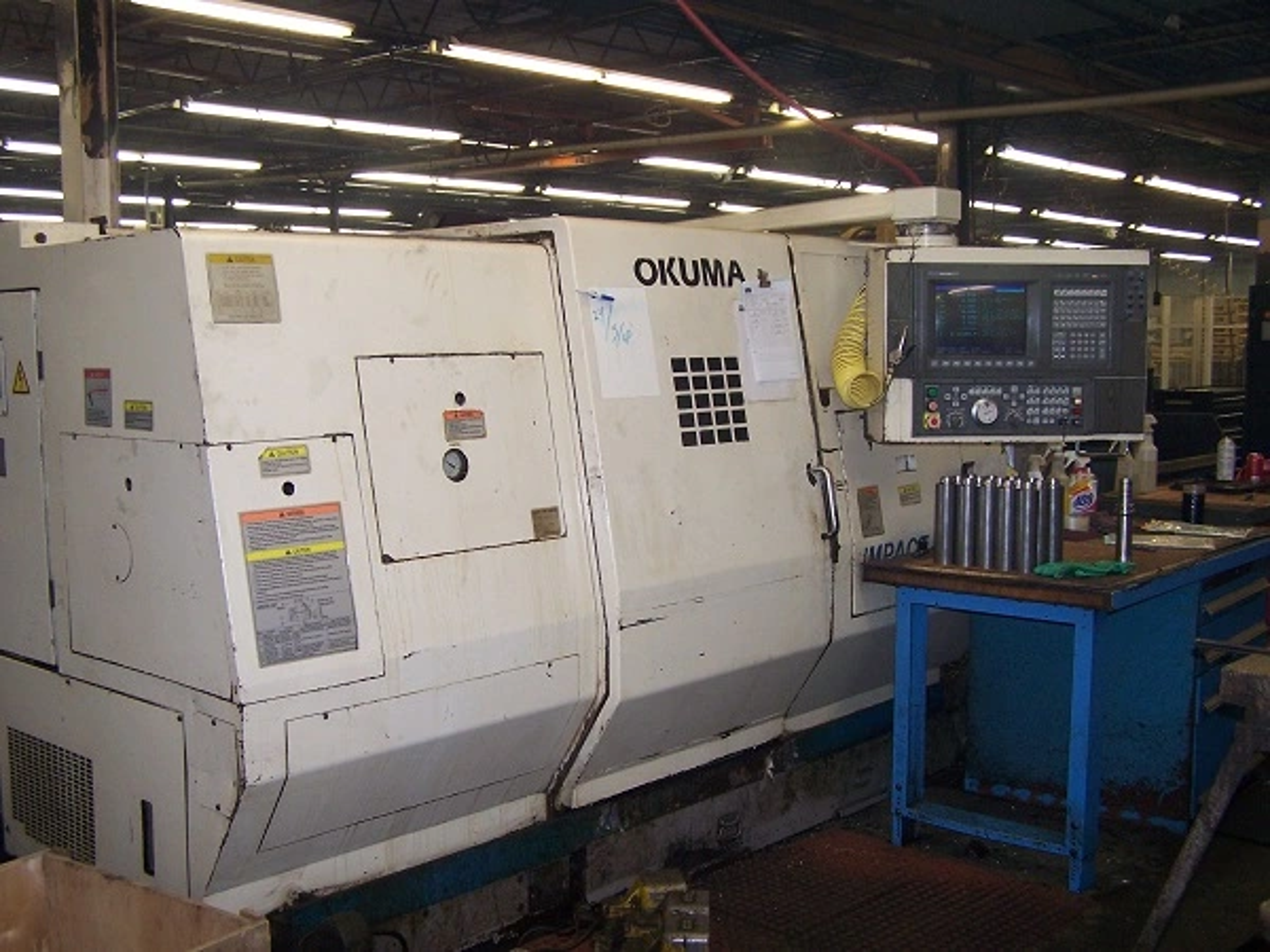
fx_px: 1394
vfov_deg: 37.7
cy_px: 476
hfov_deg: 49.0
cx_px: 635
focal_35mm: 38
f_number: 2.8
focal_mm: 6.3
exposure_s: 1/60
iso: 140
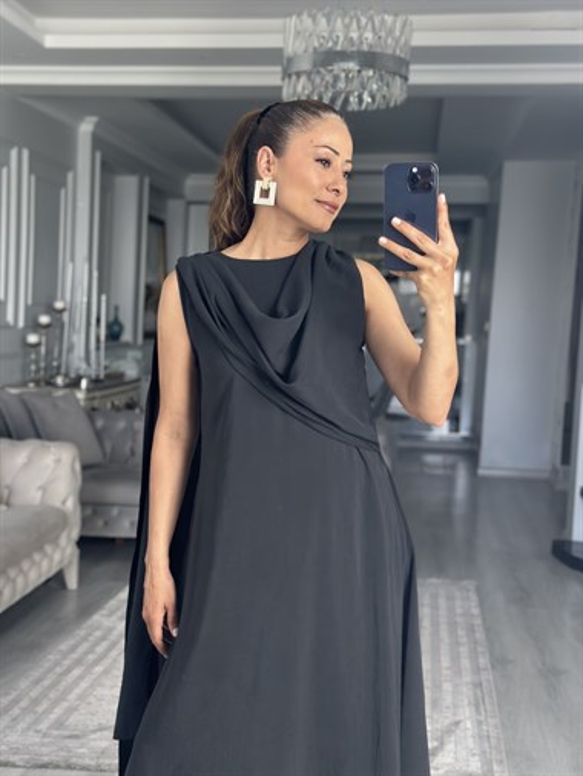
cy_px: 388
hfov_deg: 30.3
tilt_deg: -16.9
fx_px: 1077
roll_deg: -1.2
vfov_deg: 39.6
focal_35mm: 48
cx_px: 292
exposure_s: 1/116
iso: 125
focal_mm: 6.86
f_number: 1.78
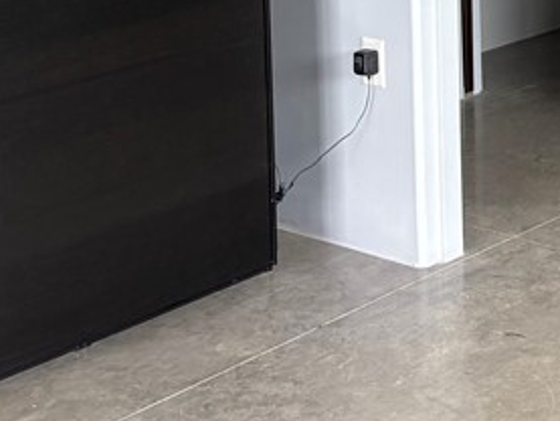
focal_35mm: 96
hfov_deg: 18.1
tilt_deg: -3.2
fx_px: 1554
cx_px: 849
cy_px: -287
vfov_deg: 14.0
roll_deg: +1.1
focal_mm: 5.96
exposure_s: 1/120
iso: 125
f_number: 1.6
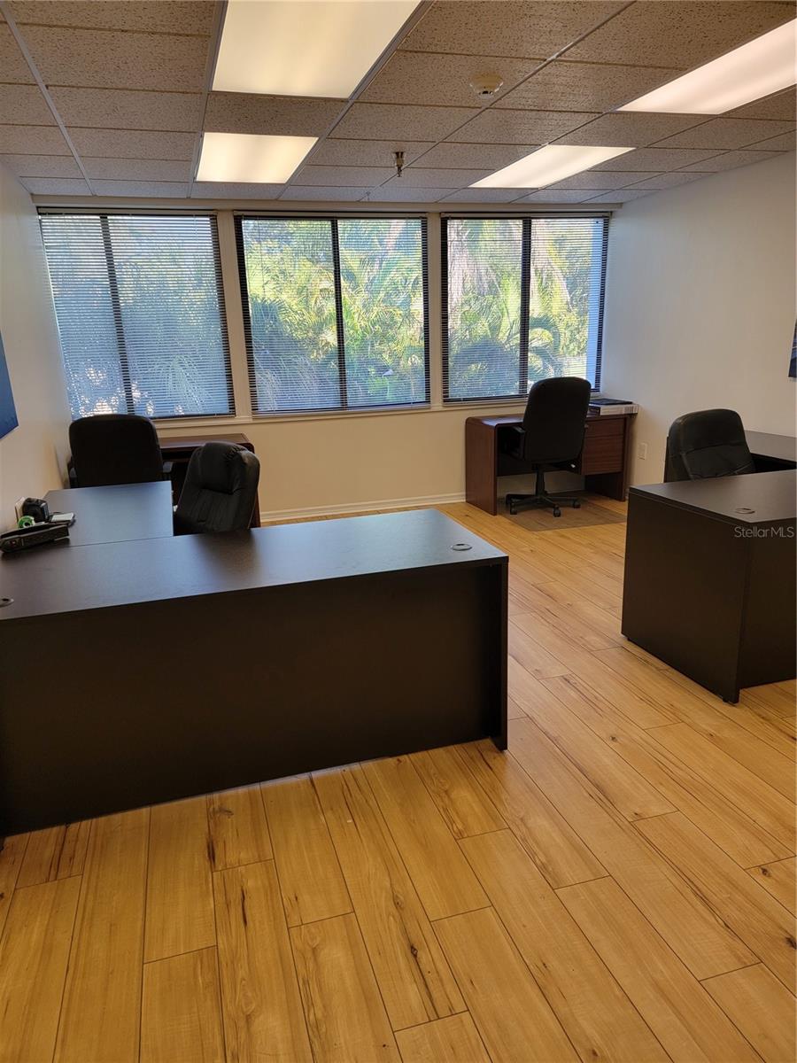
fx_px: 737
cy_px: 532
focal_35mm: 24
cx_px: 398
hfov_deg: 56.8
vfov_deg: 71.6
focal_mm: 6.7
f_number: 1.8
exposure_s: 1/120
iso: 80
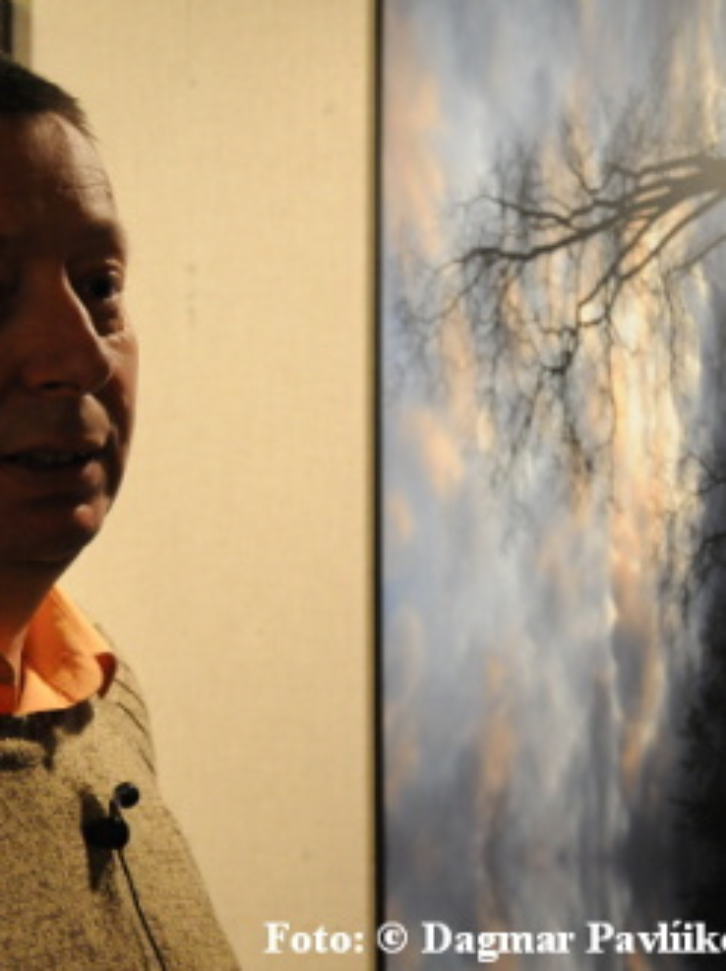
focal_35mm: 136
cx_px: 80
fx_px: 3811
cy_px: 486
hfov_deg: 10.8
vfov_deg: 14.5
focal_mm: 62
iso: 1600
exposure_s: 1/60
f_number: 5.3
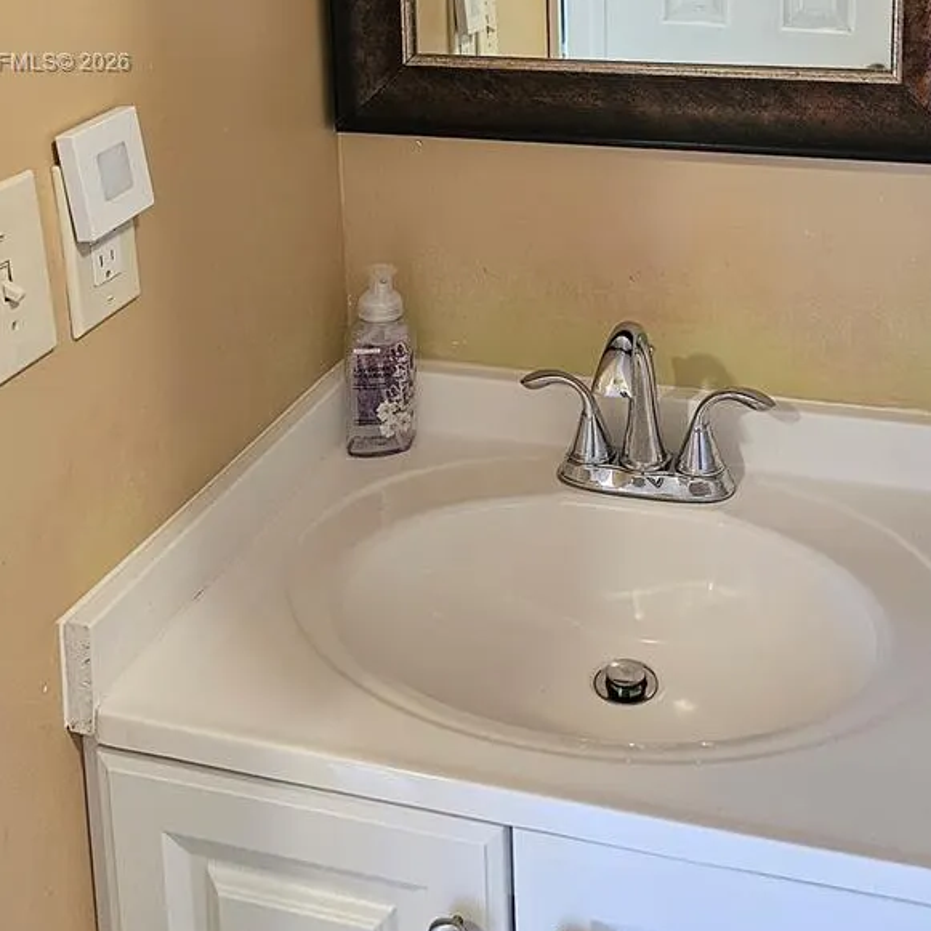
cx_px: 554
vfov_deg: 37.0
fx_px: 1278
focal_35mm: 42
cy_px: 64
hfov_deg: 39.9
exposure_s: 1/120
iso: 640
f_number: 1.7
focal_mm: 6.3
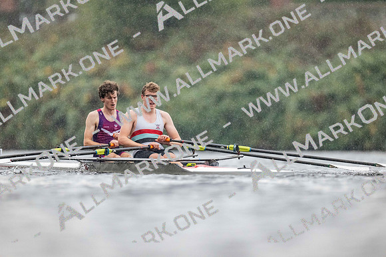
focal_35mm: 600
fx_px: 6435
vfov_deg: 2.3
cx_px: 193
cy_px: 128
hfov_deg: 3.4
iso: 4500
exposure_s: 1/2500
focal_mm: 600
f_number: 4
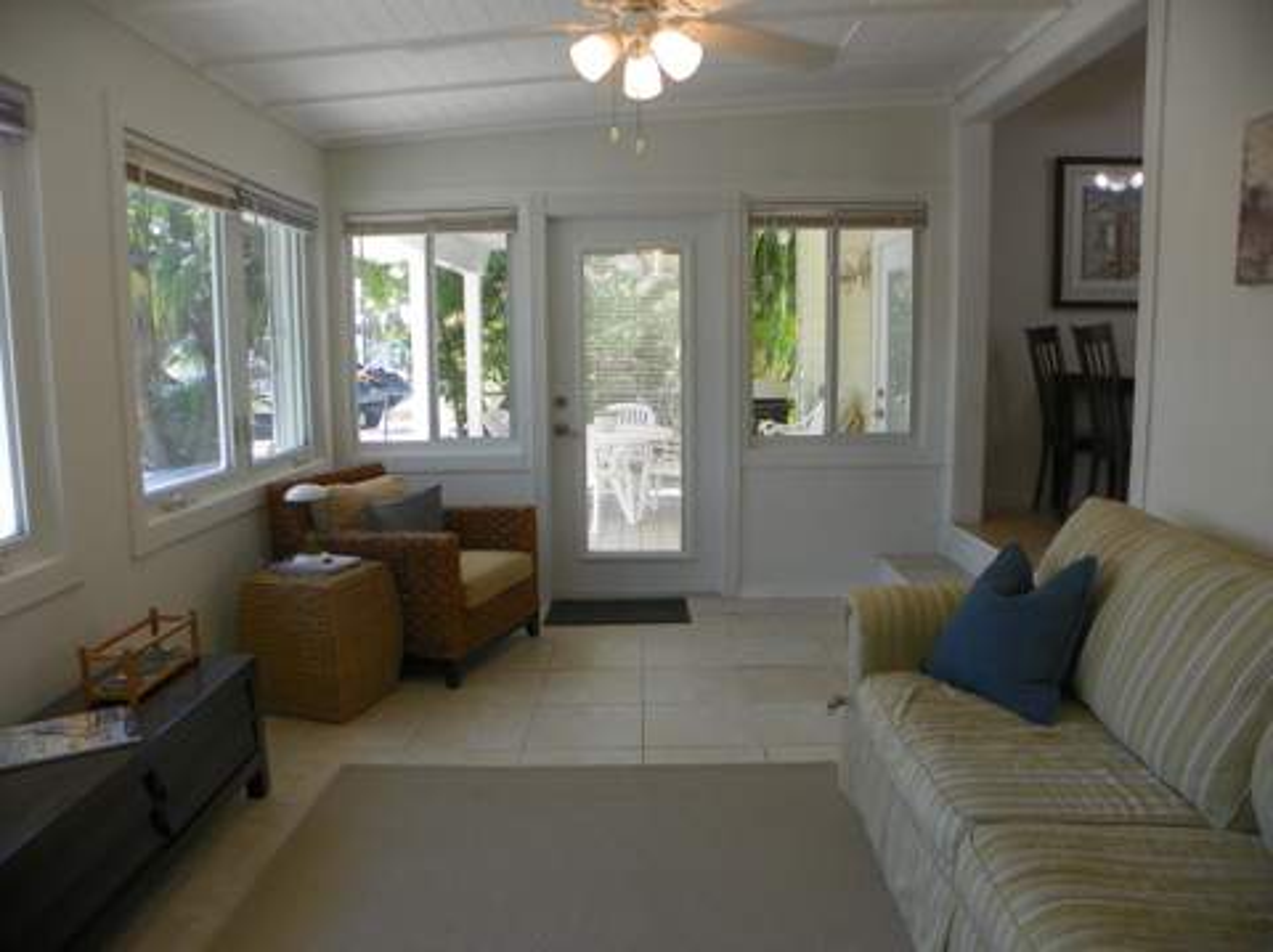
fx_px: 955
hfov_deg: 67.4
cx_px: 636
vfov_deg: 53.0
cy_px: 476
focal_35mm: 26
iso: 64
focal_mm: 4.6
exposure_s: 1/60
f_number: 2.8
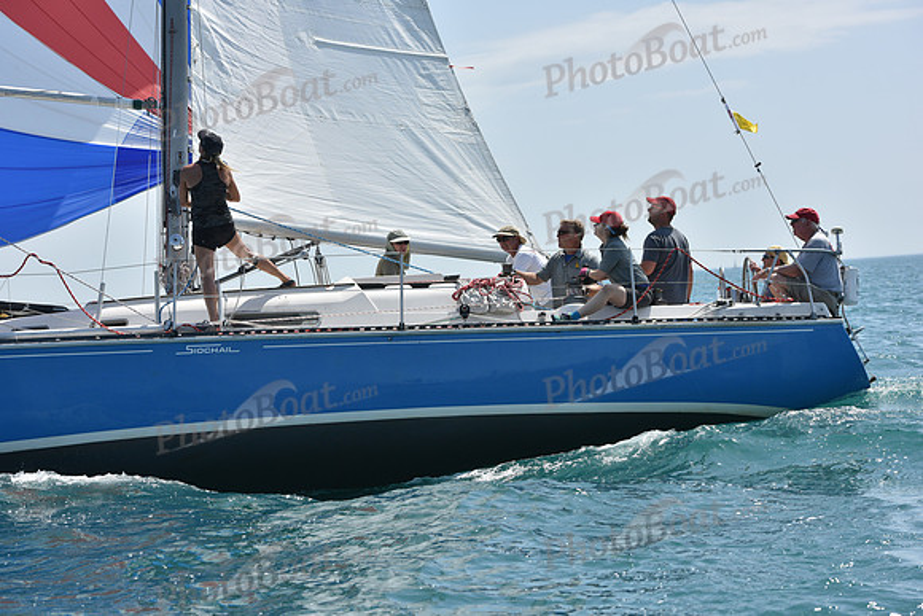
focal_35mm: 86
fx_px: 2205
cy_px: 308
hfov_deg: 23.6
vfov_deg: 15.9
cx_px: 462
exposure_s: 1/1250
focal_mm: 86
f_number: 7.1
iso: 250
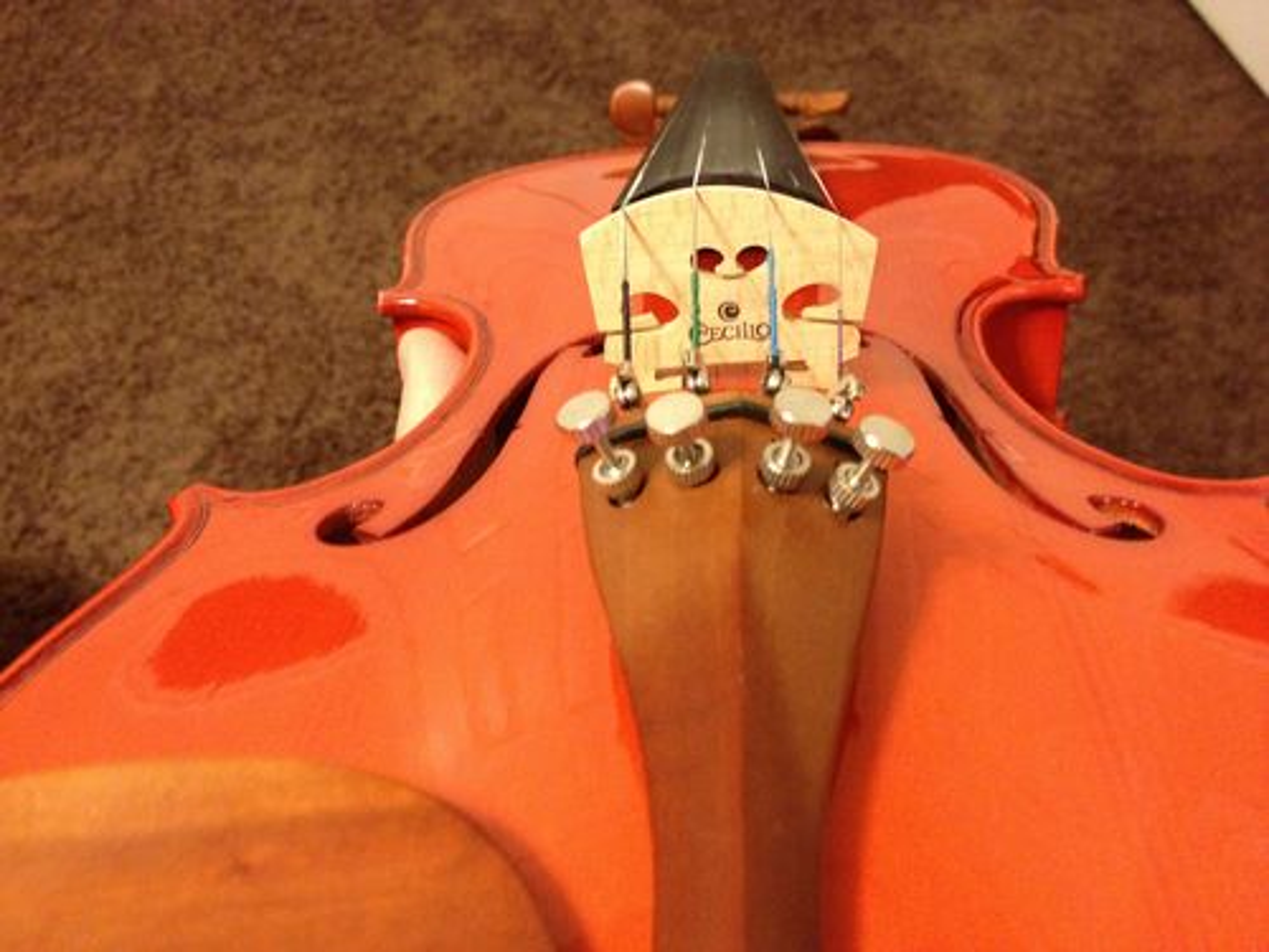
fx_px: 1283
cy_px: 476
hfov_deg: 52.6
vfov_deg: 40.7
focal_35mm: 35
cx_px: 634
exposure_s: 1/20
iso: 400
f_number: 2.4
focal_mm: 4.28
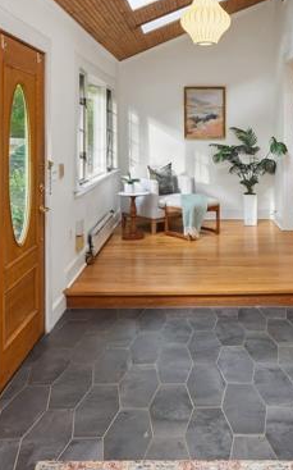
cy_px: 131
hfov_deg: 34.1
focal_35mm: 37
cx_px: 197
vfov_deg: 51.0
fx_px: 473
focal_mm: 8.6
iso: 200
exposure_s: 1/5
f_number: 8
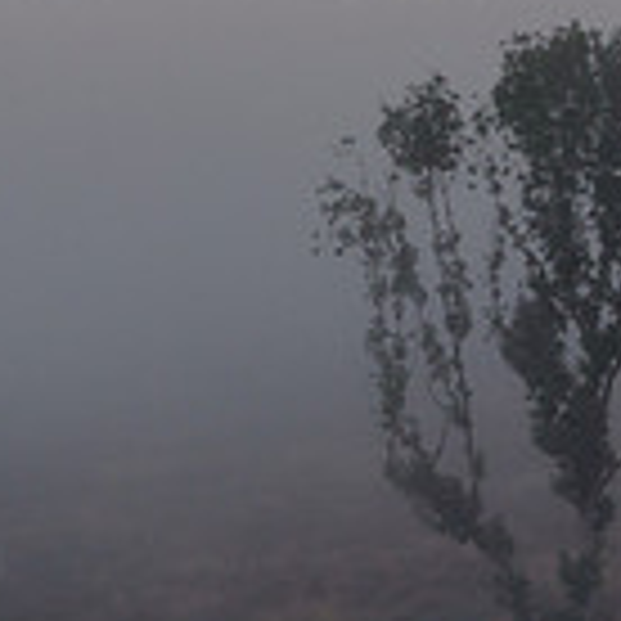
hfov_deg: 2.1
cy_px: -43
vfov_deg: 2.1
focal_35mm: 818
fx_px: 16602
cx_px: 193
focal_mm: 105
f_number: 5.6
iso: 200
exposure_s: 1/1000
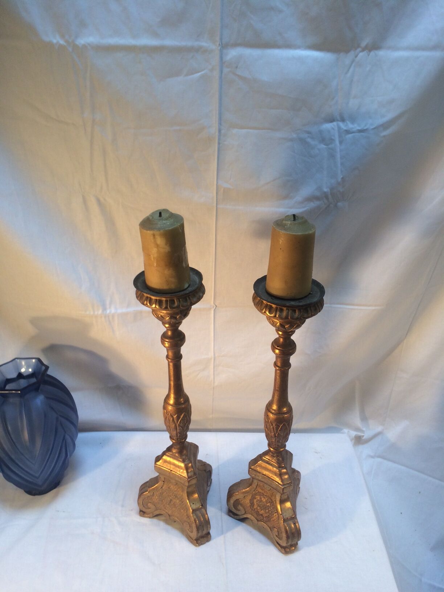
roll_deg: +1.3
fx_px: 496
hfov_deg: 48.2
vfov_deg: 61.7
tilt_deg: -29.9
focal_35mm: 29
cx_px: 222
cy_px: 296
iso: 50
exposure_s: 1/50
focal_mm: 4.15
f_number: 2.2
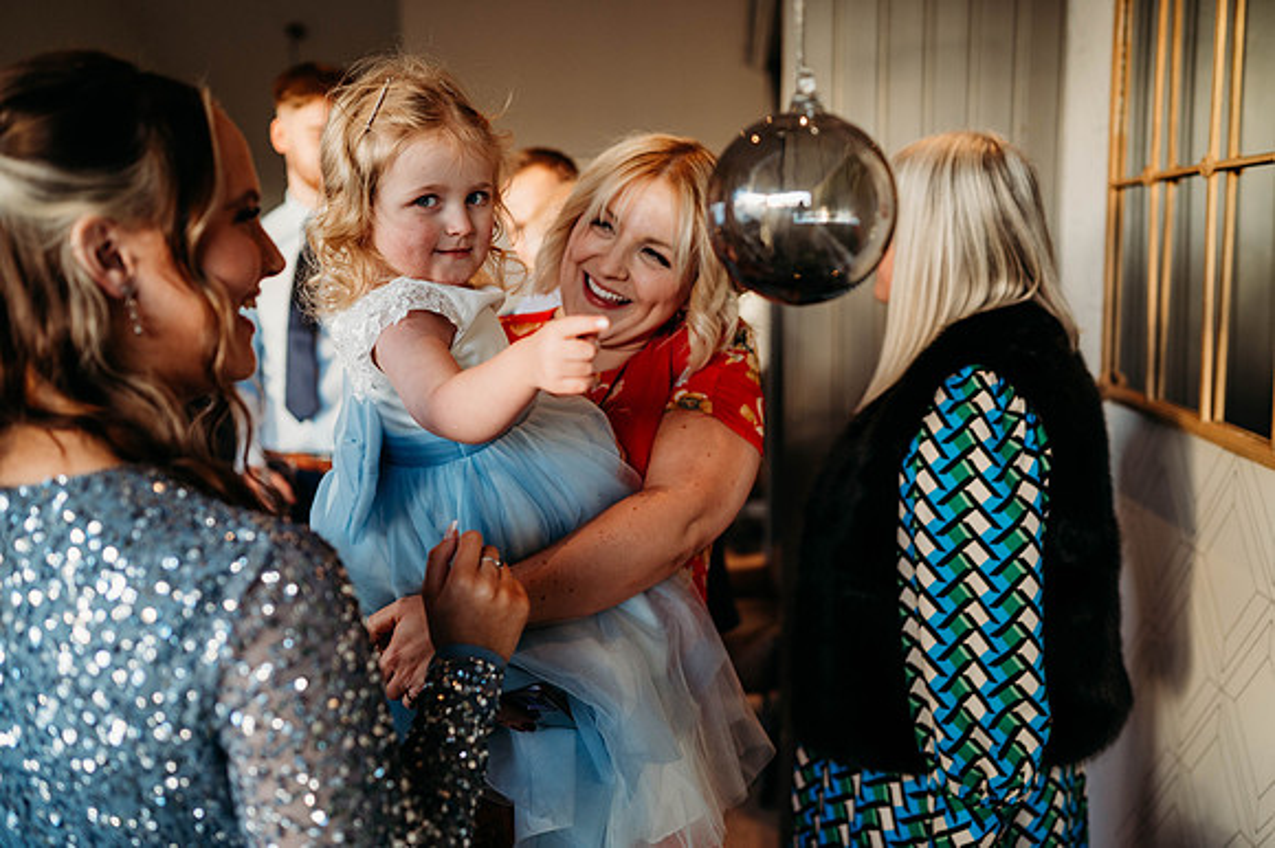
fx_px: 1239
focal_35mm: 35
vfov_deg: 37.8
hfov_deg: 54.5
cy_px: 424
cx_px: 638
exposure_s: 1/200
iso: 560
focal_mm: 35
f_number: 2.2
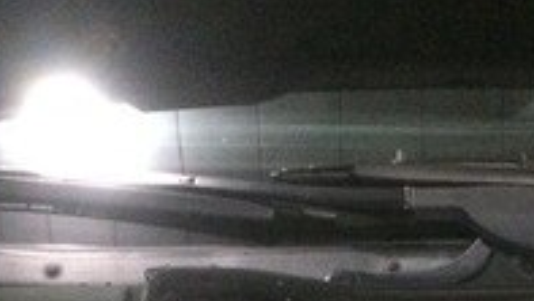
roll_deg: +0.1
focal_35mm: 106
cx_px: 423
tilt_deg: -32.4
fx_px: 1502
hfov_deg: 20.0
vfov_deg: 10.7
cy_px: 538
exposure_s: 1/17
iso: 500
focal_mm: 4.15
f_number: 2.2
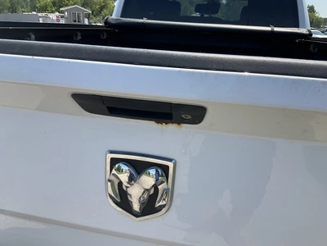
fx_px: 274
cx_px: 164
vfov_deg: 48.2
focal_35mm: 29
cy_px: 123
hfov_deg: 61.7
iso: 25
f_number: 1.8
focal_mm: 3
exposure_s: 1/997
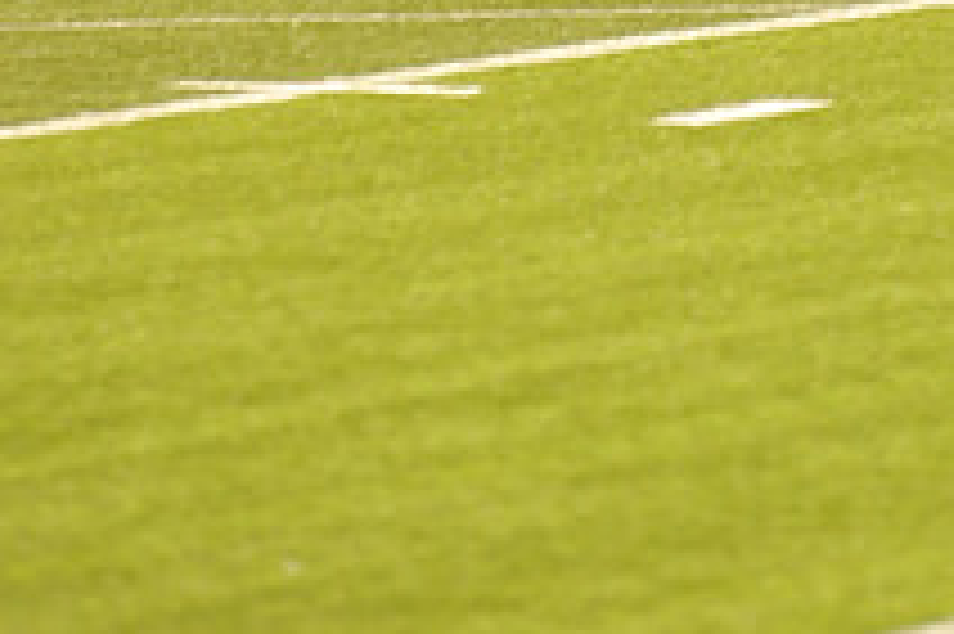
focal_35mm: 547
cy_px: -616
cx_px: 688
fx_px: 14484
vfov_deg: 2.5
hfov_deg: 3.8
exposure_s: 1/160
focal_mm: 200
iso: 4000
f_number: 4.5
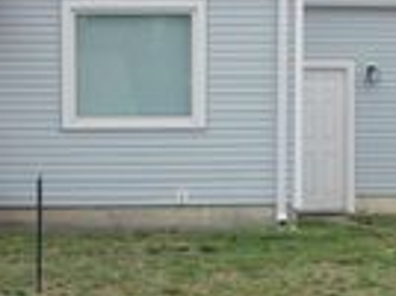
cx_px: 30
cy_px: 197
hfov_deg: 17.3
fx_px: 1279
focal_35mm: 112
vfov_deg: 13.2
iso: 125
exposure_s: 1/640
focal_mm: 5.3
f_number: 3.2
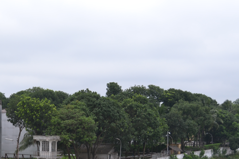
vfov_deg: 18.5
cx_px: 49
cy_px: 129
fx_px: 485
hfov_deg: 27.2
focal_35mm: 73
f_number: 5.6
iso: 220
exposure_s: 1/125
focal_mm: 26
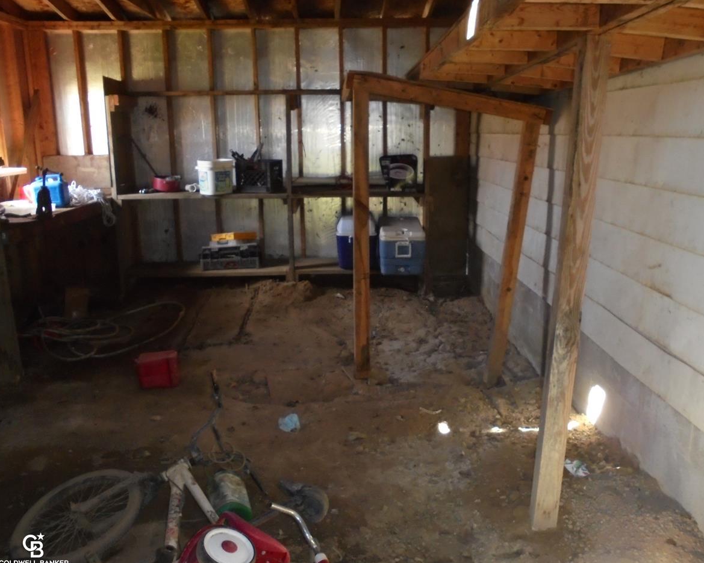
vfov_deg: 47.1
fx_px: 646
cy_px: 288
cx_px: 380
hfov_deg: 57.1
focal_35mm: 31
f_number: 3.7
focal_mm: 5.3
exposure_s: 1/40
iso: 400
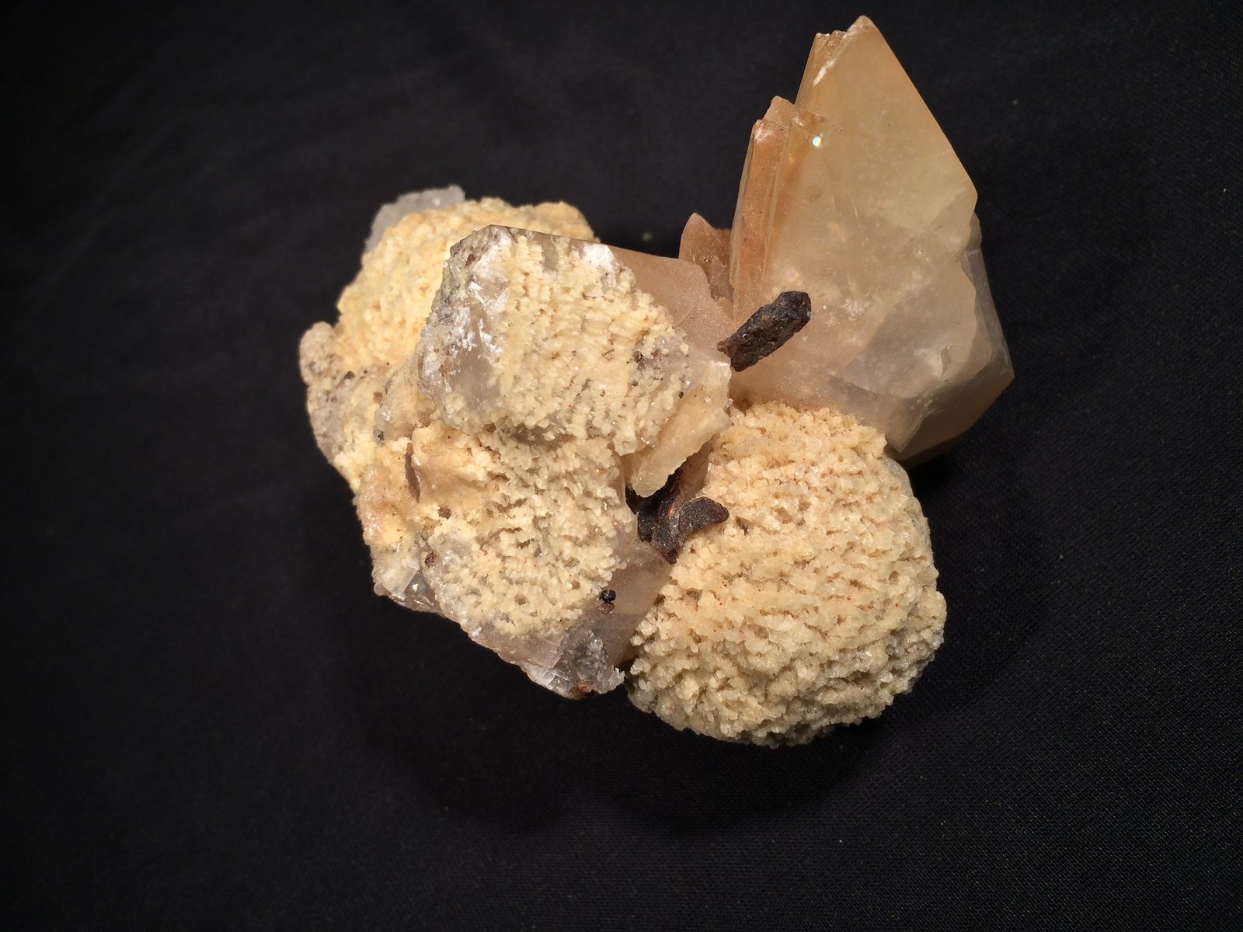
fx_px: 1041
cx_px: 622
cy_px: 466
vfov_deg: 48.2
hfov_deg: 61.7
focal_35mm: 29
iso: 32
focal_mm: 4.15
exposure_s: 1/158
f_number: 2.2
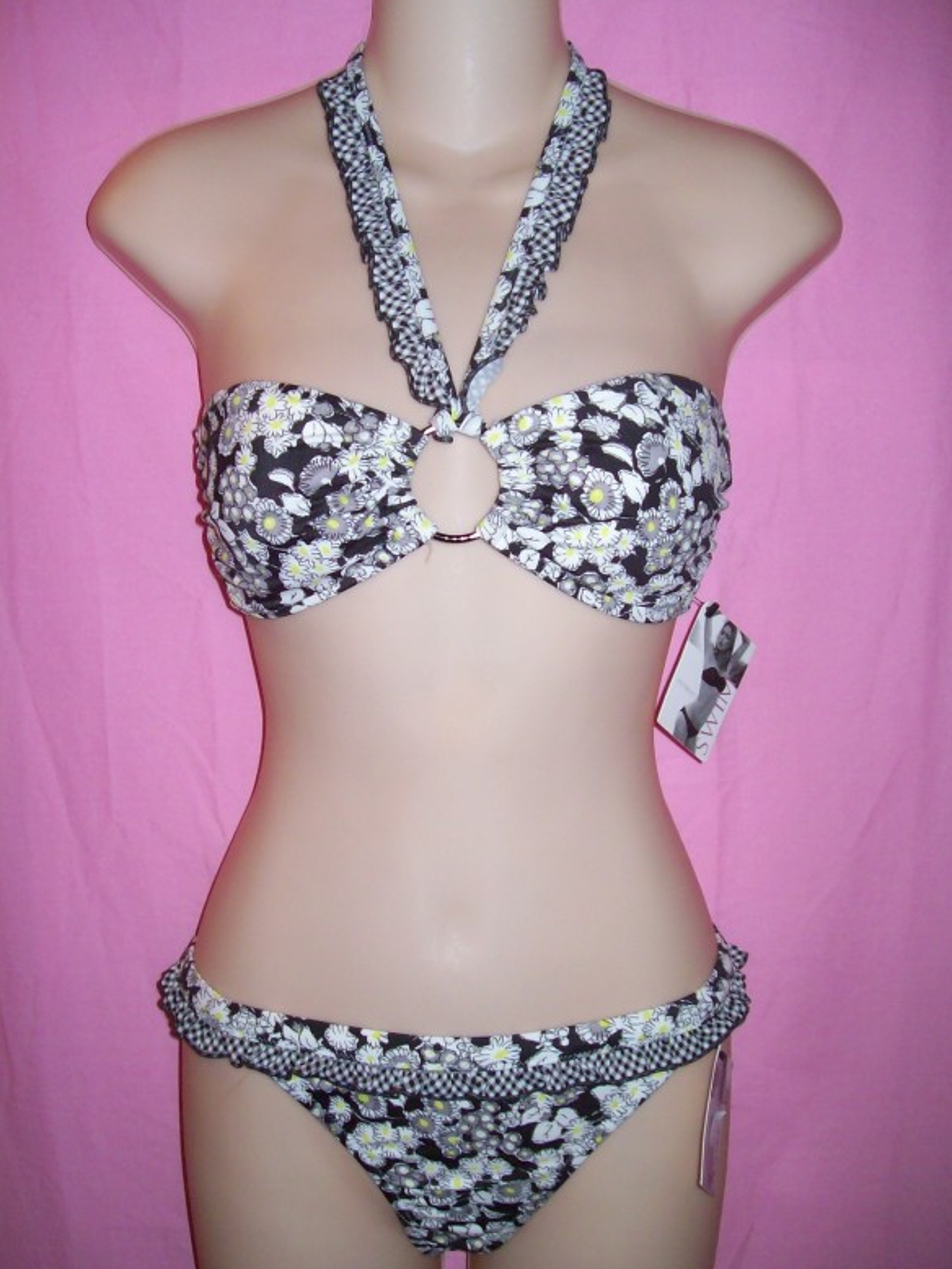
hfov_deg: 38.7
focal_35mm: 37
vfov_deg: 50.1
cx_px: 481
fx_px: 1356
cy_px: 638
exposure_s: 1/64
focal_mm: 6
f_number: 2.7
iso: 80
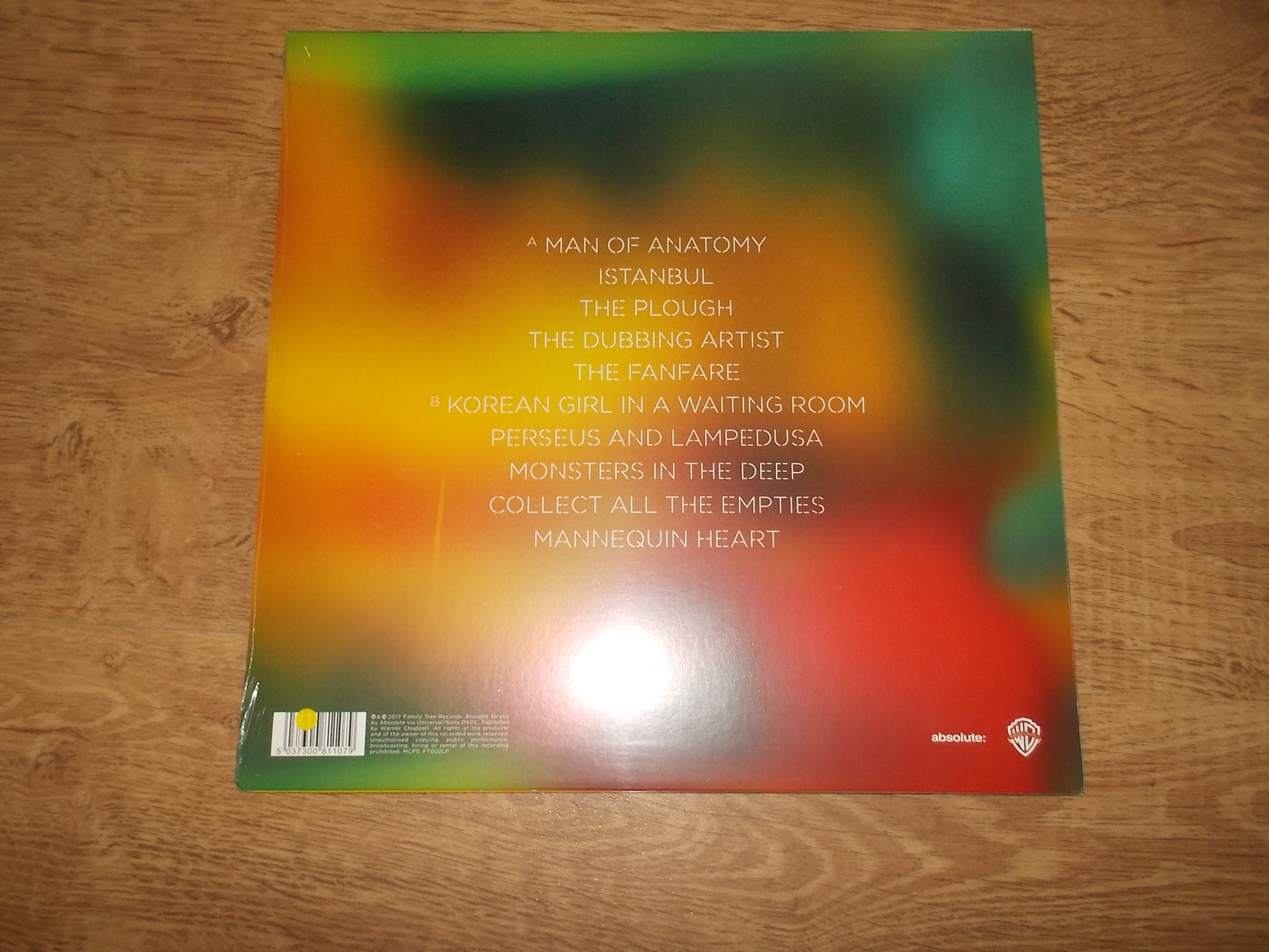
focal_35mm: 29
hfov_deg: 61.7
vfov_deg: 48.2
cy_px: 476
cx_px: 634
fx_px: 1063
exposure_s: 1/30
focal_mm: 4.1
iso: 200
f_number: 3.3
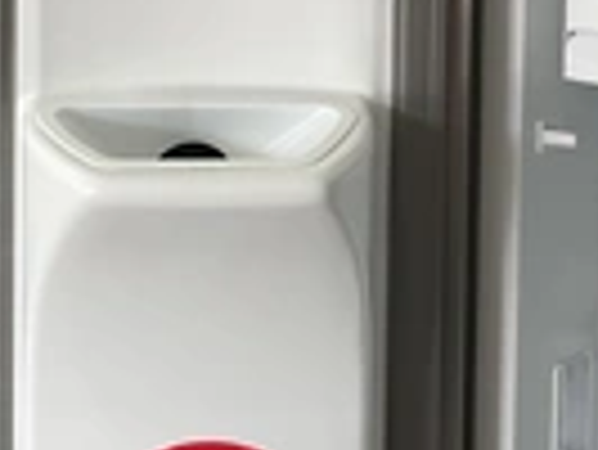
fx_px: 1504
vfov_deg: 16.4
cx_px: 198
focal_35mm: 87
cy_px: -58
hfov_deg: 22.4
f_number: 1.8
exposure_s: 1/120
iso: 64
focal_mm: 3
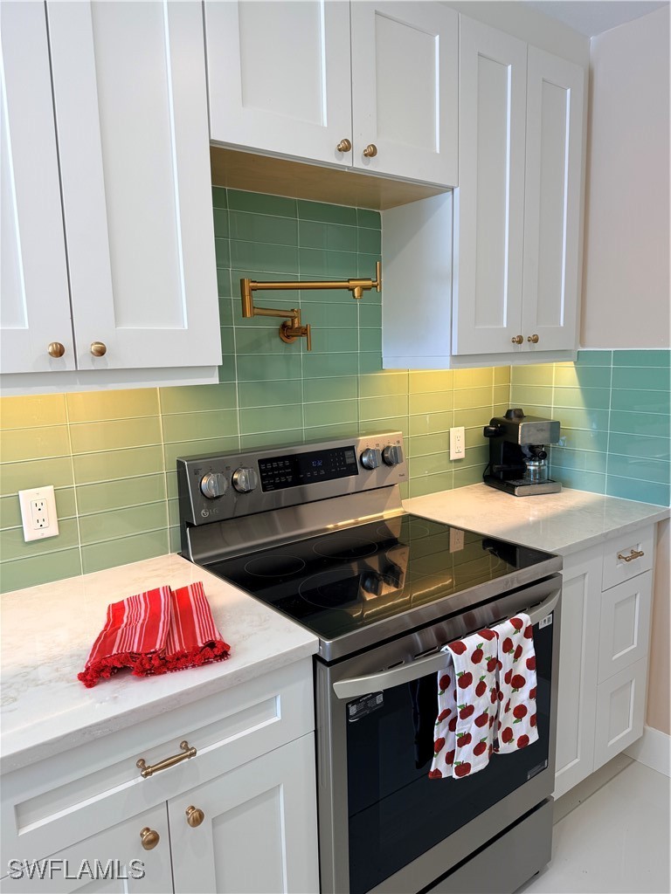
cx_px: 336
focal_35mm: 24
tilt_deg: -8.4
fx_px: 620
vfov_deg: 71.6
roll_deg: +1.3
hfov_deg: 56.8
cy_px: 447
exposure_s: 1/120
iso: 64
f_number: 1.78
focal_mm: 6.76
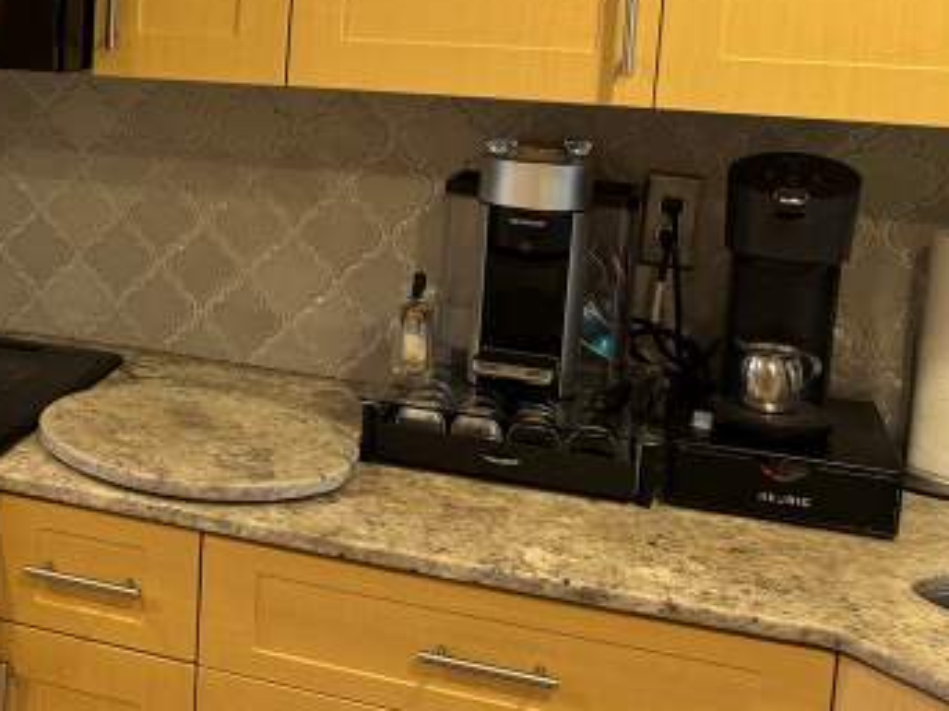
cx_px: -125
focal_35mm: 56
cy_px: 147
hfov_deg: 30.3
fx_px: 1535
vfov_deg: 25.6
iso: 160
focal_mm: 6.76
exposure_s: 1/60
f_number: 1.78
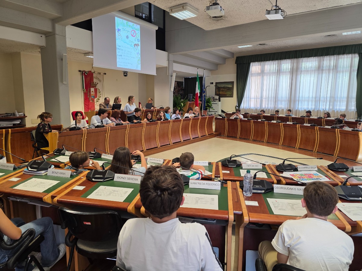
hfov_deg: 73.9
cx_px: 181
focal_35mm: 23
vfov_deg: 58.9
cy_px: 136
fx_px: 241
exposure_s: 1/100
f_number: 1.7
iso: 100
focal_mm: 6.3
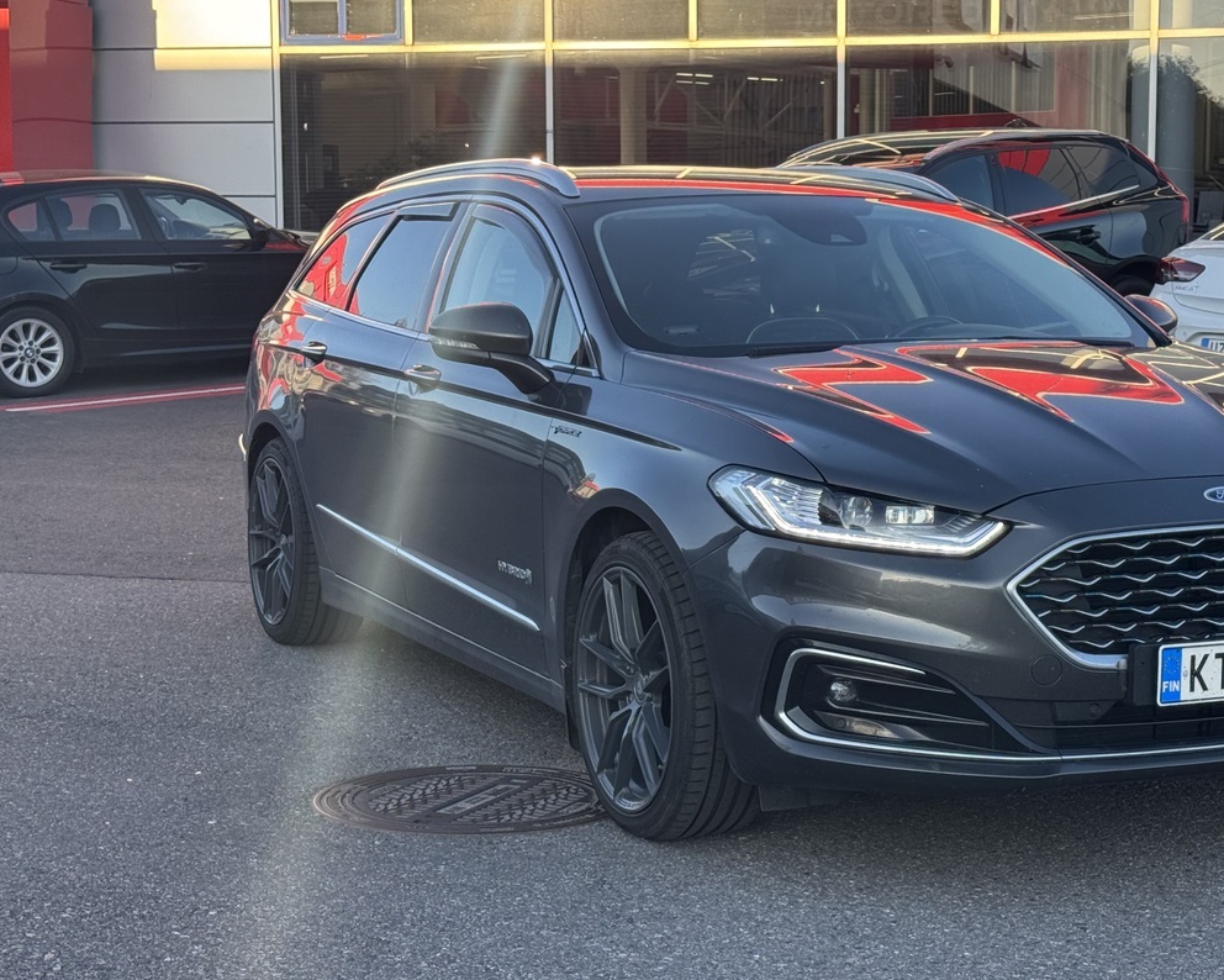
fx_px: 2464
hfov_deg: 27.7
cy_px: 507
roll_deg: +0.2
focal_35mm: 68
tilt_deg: -5.7
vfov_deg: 22.5
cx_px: 824
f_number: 1.78
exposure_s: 1/633
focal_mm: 6.76
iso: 64
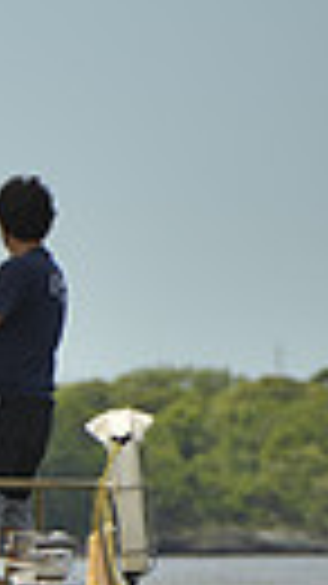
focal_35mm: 936
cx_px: -939
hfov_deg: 1.3
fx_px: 14491
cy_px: 605
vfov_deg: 2.3
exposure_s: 1/1600
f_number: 8
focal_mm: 200
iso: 280
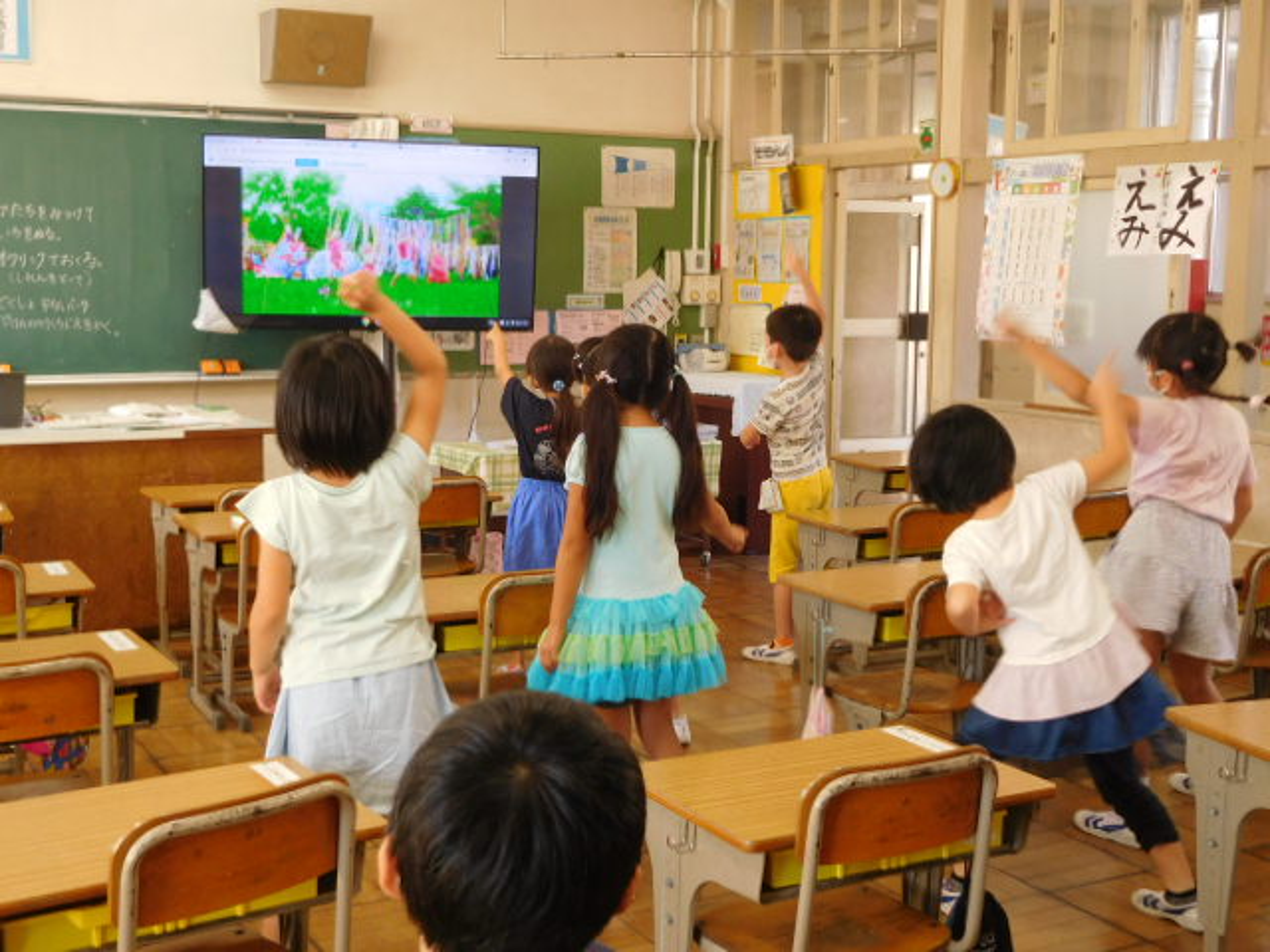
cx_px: 635
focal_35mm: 45
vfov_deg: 32.2
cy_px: 476
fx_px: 1651
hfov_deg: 42.1
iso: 160
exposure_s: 1/30
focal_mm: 8
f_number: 4
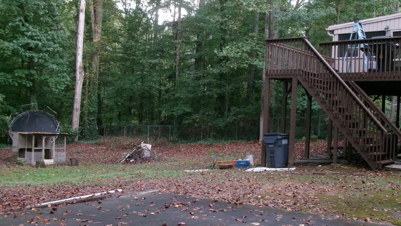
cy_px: 106
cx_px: 200
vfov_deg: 25.4
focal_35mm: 47
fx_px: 500
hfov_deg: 43.7
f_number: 4.7
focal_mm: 7.8
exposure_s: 1/34
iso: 422
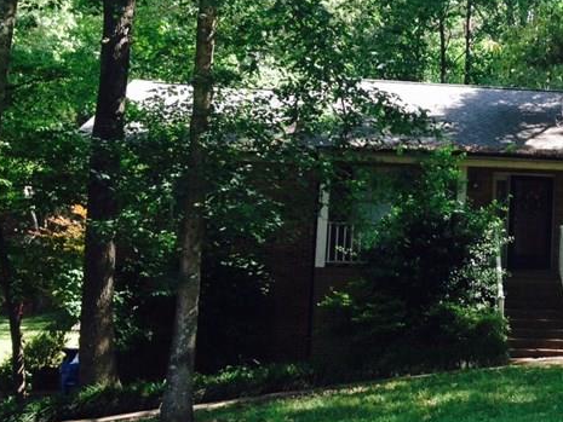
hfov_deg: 24.0
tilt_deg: +3.1
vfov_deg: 19.1
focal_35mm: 77
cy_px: 200
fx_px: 1253
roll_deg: -3.7
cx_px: 585
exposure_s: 1/152
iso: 50
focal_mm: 4.28
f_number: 2.4
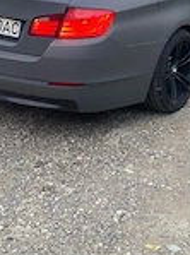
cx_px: 161
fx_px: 515
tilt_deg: -9.4
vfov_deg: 26.9
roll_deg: -0.3
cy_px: 27
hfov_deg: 20.6
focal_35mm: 70
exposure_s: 1/84
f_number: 1.8
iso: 125
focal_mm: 4.25
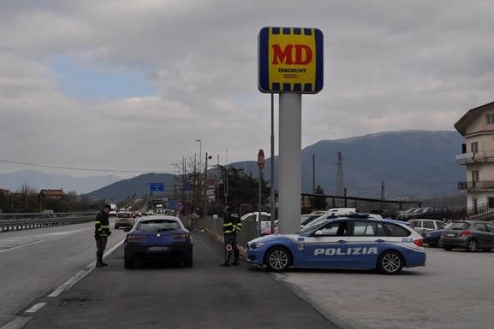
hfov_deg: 43.6
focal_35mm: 45
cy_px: 164
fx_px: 618
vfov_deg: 29.9
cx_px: 247
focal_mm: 30
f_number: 10
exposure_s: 1/400
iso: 200
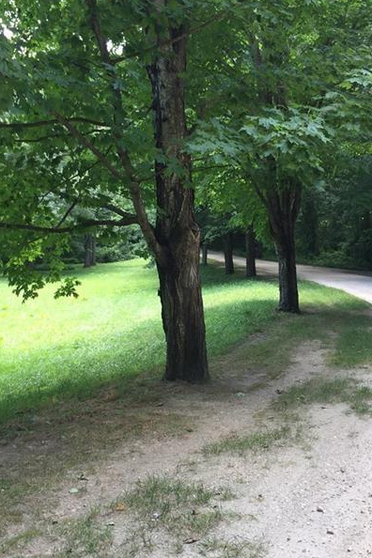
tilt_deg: -4.7
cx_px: 191
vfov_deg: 49.5
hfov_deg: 34.2
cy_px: 258
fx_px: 604
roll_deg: +0.1
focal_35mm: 39
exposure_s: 1/120
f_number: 2.2
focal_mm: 4.15
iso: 32
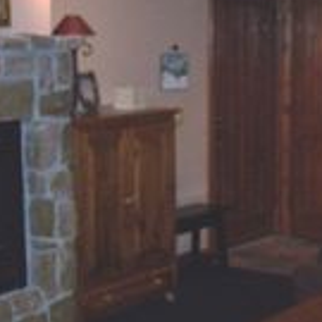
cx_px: 222
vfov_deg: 18.5
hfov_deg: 18.4
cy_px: 177
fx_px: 989
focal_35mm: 94
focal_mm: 8
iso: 140
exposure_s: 1/60
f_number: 2.8
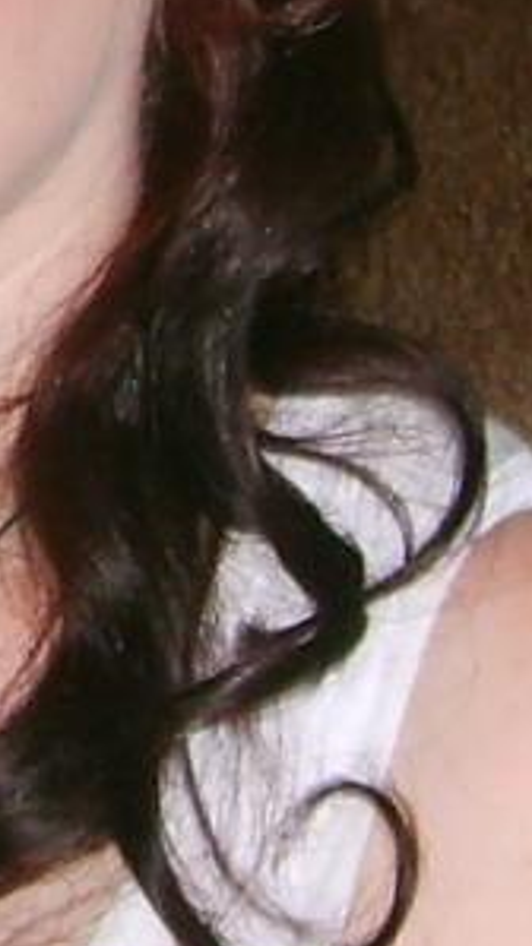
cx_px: -244
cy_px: -13
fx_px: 2384
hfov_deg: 12.2
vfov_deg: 21.6
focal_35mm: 95
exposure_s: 1/30
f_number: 2.8
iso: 100
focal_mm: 5.8
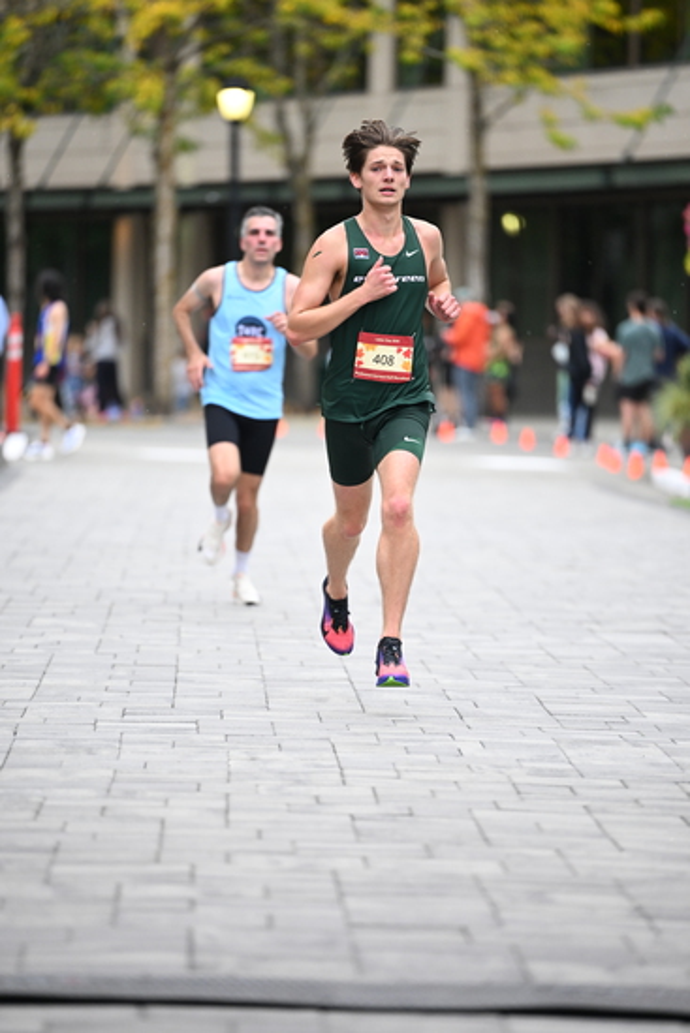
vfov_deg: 10.3
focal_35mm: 200
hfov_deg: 6.9
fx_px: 5746
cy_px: 516
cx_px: 345
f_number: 2.8
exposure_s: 1/1250
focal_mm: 200
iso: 1600
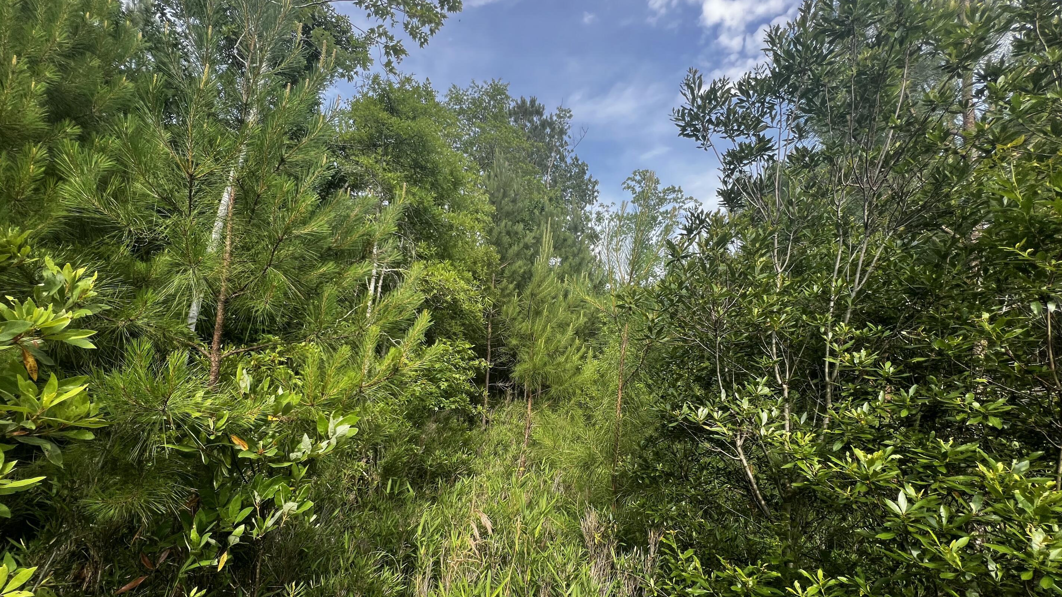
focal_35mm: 15
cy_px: 360
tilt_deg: +3.4
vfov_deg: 69.8
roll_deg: -2.3
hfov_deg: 103.0
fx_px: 422
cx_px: 513
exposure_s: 1/435
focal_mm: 1.57
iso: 32
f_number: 1.8
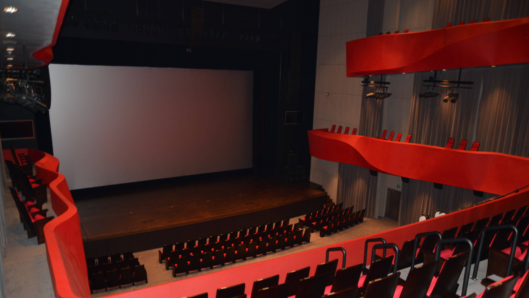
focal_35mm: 26
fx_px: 365
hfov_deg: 71.9
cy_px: 173
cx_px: 263
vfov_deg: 44.2
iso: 800
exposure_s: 1/60
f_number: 3.5
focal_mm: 24
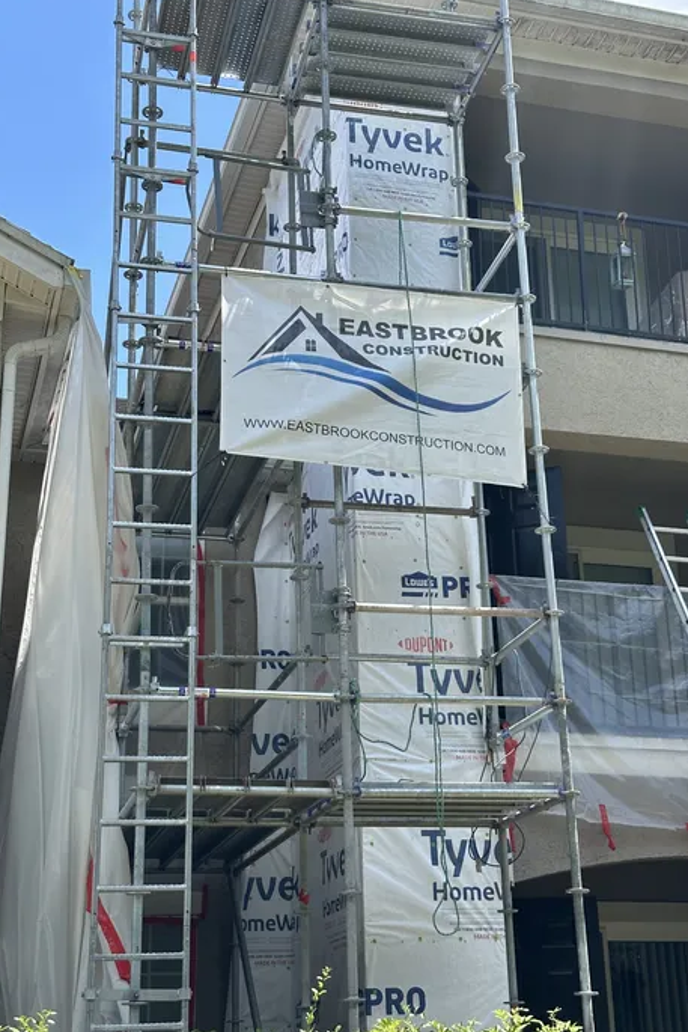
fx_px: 1461
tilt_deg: +21.3
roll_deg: +0.7
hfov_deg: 26.5
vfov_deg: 38.9
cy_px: 506
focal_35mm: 51
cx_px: 353
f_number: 1.78
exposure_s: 1/1953
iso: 64
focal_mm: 6.86
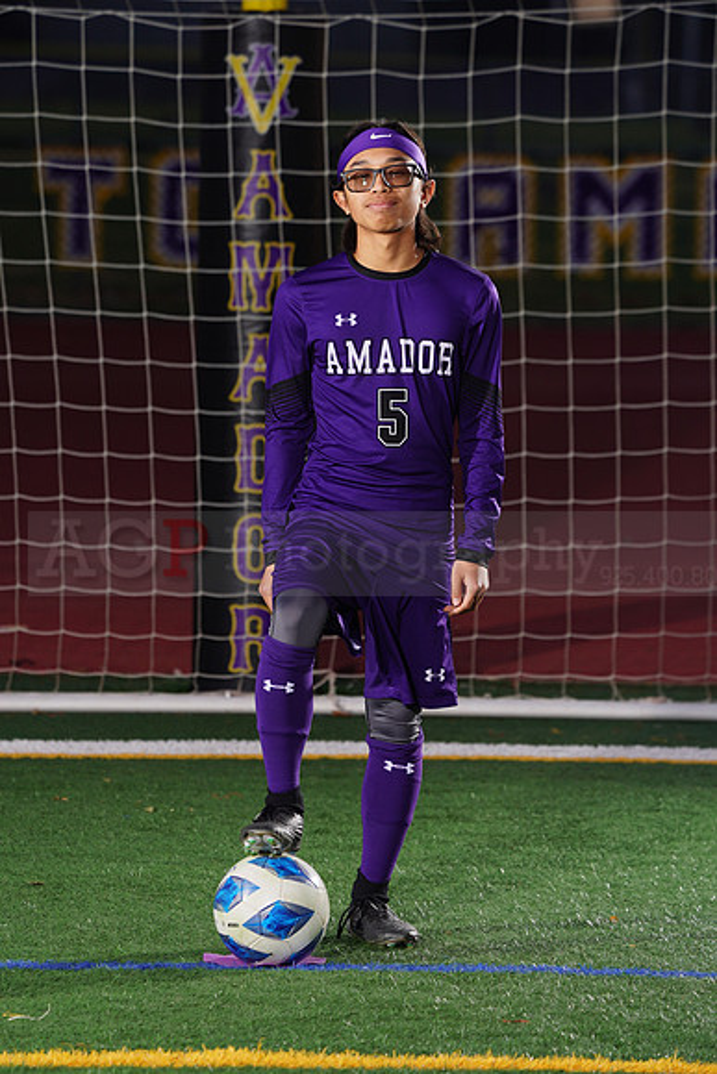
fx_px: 8001
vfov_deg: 7.7
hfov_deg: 5.1
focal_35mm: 268
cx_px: 358
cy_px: 537
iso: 200
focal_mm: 268
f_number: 7.1
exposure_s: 1/200
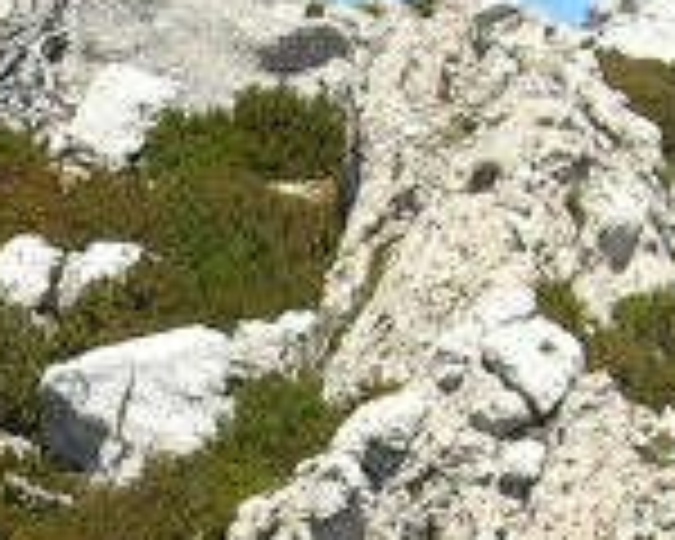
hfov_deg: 7.6
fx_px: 5054
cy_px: 994
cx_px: -130
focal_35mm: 253
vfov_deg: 6.0
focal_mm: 7.8
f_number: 4.8
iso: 64
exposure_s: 1/427
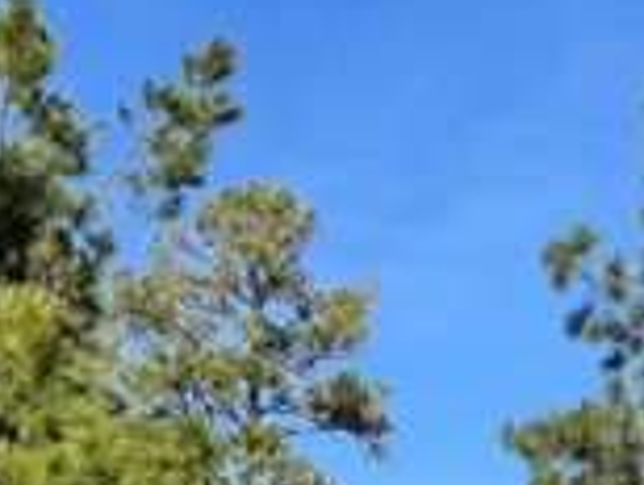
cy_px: 811
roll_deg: -0.2
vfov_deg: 15.8
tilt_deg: +2.0
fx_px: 1547
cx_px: 291
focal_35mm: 83
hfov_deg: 23.5
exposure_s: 1/2833
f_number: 1.78
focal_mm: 6.76
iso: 80
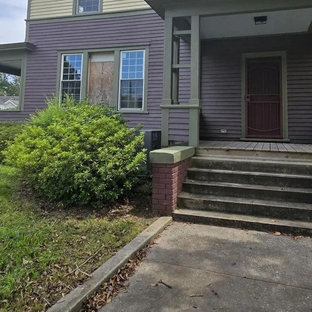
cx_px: 168
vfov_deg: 55.5
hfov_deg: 57.2
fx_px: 286
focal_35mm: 28
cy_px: 93
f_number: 2.2
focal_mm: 2.2
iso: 50
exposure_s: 1/1930
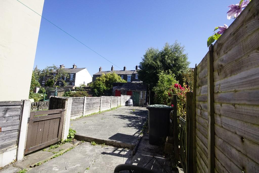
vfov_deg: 77.3
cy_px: 86
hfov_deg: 100.4
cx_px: 130
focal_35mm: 15
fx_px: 108
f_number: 10
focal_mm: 10
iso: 800
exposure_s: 1/640
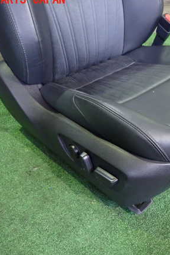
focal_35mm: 36
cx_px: 135
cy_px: 125
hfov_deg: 35.8
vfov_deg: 53.1
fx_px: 255
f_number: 2
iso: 800
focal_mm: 4.5
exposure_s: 1/30
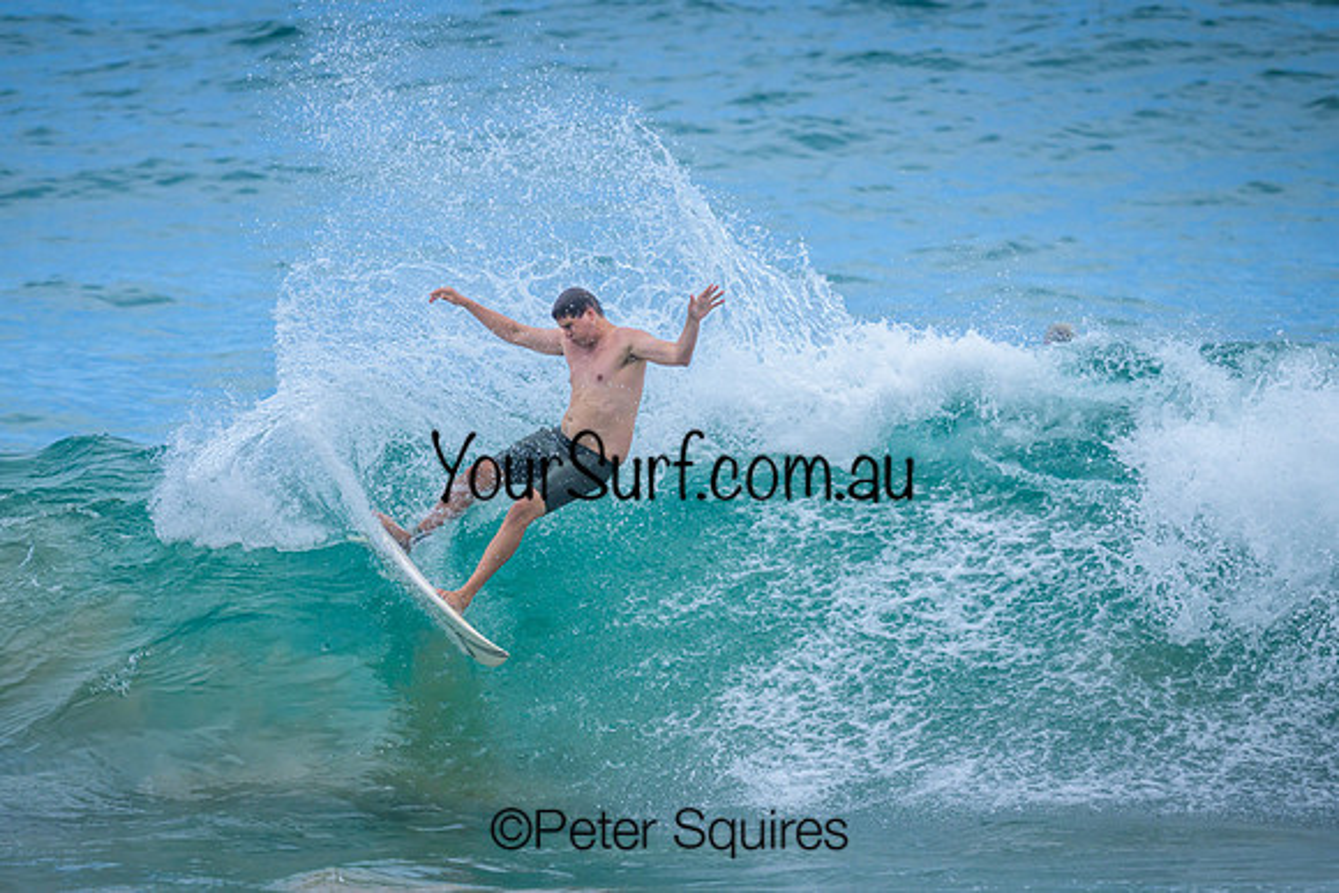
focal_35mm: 1002
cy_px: 427
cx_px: 653
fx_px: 37293
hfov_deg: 2.1
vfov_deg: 1.4
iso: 450
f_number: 6.3
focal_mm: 800
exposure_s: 1/2500
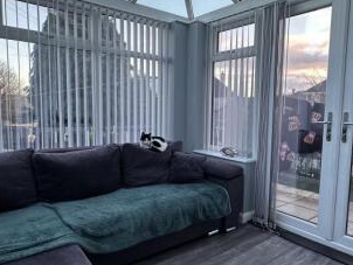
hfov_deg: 65.1
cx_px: 197
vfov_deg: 51.4
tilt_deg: -5.6
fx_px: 276
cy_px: 136
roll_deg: -1.6
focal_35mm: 27
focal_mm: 2.22
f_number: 2.2
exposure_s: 1/99
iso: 160
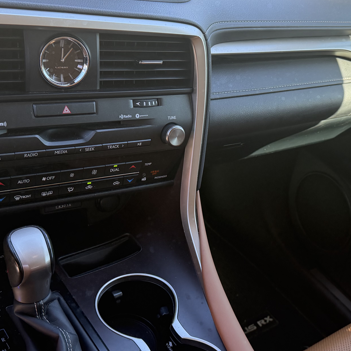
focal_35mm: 49
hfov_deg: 34.4
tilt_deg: -33.5
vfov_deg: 34.6
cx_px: 227
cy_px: 155
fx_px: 562
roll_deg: -14.1
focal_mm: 6.76
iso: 200
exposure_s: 1/215
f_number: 1.78
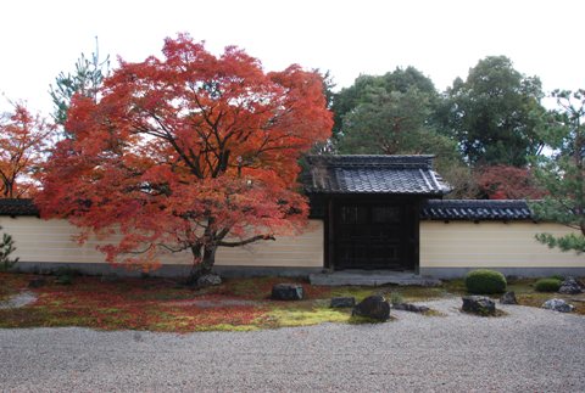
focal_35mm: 30
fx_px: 489
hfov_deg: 61.8
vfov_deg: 43.9
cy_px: 196
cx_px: 292
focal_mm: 20
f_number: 8
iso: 125
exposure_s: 1/80
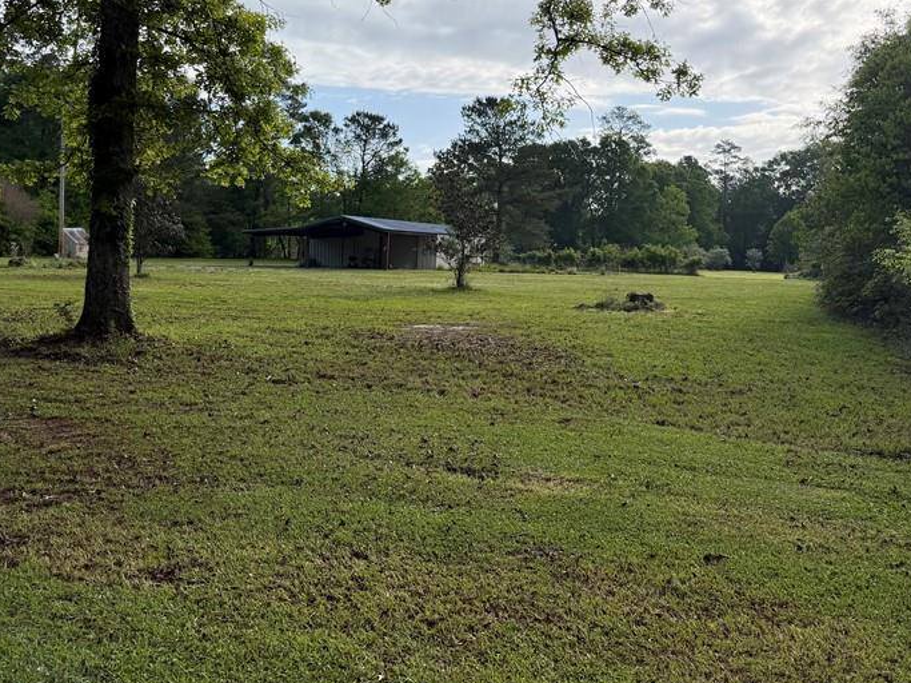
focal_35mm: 36
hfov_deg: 51.3
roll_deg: -1.7
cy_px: 253
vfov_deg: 39.4
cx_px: 500
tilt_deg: -0.6
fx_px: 947
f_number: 1.78
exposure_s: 1/3759
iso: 100
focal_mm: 6.76
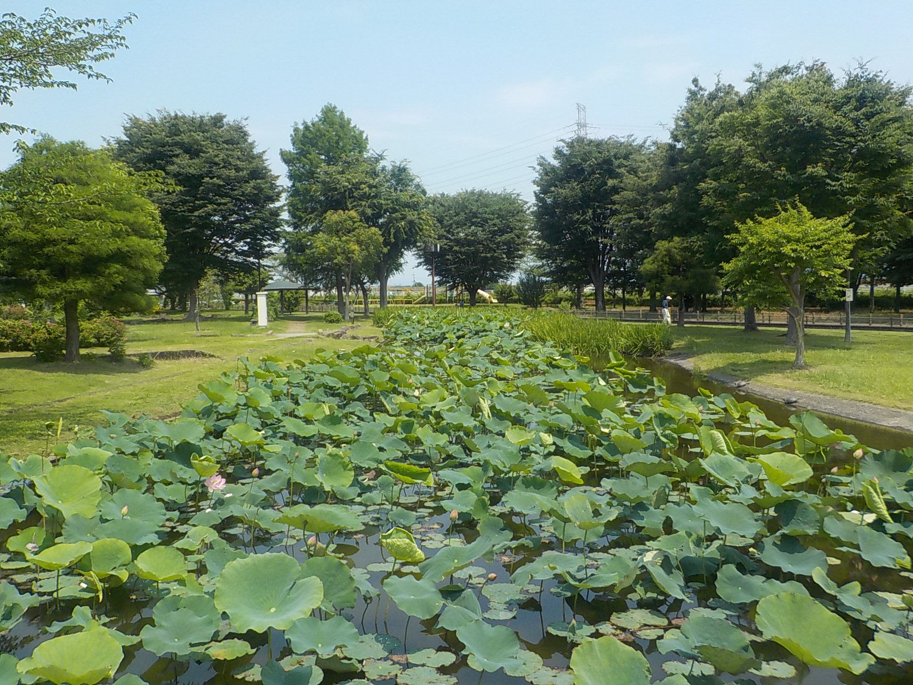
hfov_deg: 60.0
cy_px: 342
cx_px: 456
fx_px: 791
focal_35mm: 30
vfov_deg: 46.8
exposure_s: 1/1250
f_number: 3.3
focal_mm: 4.1
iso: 125
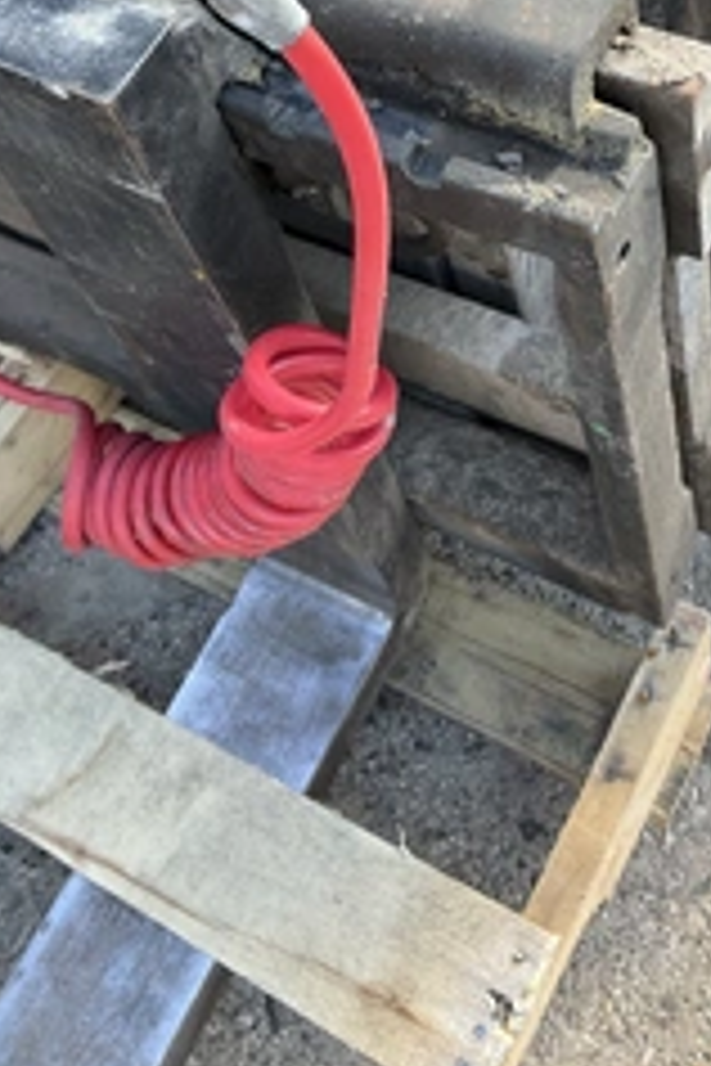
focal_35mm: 51
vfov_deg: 37.1
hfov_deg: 26.3
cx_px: 495
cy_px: 171
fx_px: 1511
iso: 32
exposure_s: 1/122
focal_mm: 3
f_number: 1.8
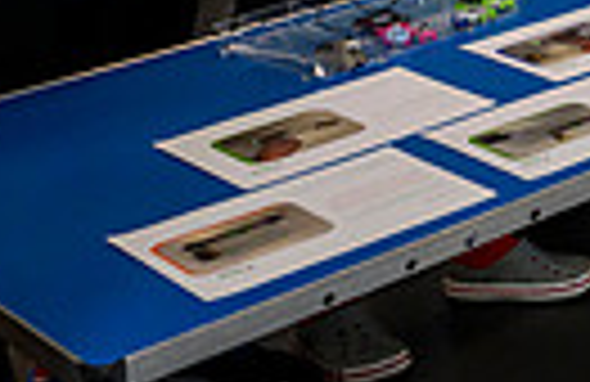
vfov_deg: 10.3
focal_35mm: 119
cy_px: -424
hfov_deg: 15.1
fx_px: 1934
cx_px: 1062
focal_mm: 24.5
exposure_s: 1/250
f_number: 4
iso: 2500
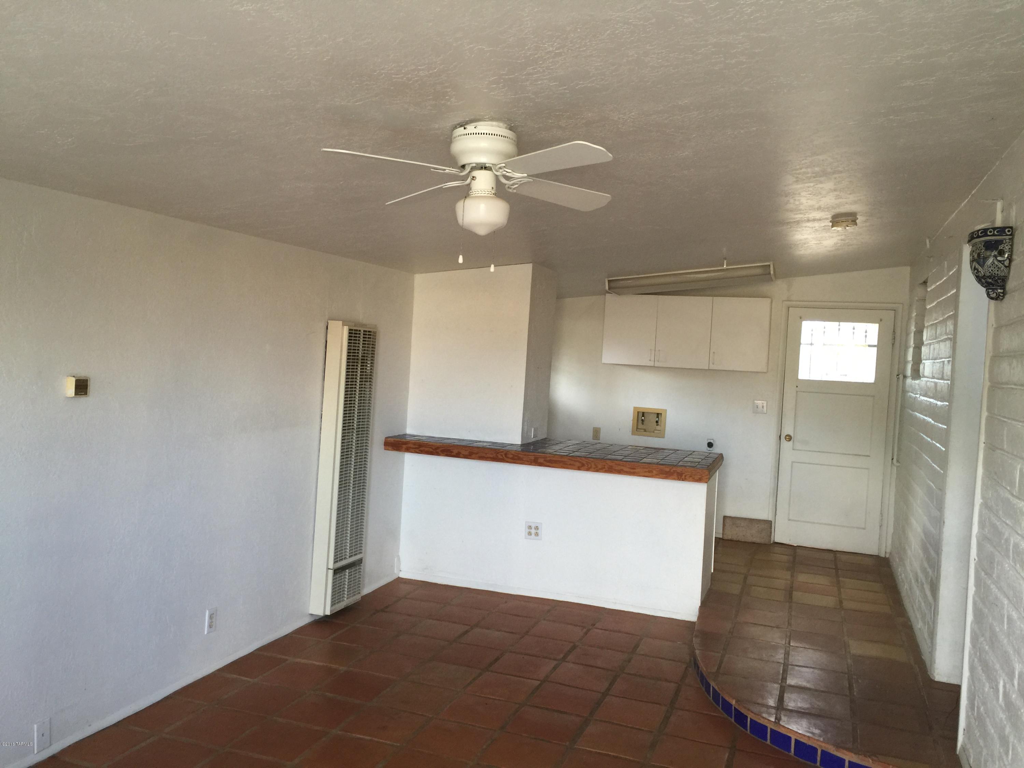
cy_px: 384
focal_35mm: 29
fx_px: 858
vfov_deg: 48.2
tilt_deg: -2.6
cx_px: 512
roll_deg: -4.1
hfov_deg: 61.7
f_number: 2.2
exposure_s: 1/15
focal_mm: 4.15
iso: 40
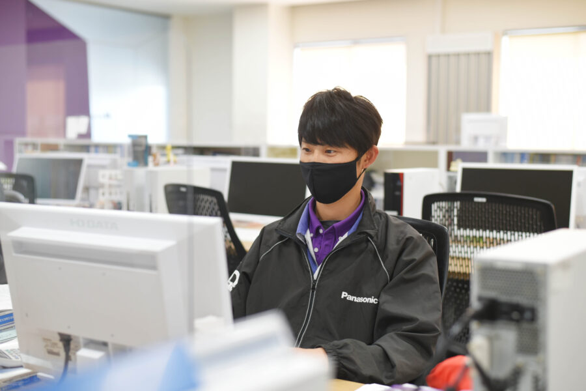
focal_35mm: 50
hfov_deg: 39.6
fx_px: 814
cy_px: 196
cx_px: 293
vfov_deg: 27.0
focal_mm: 50
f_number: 2.8
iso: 500
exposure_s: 1/125
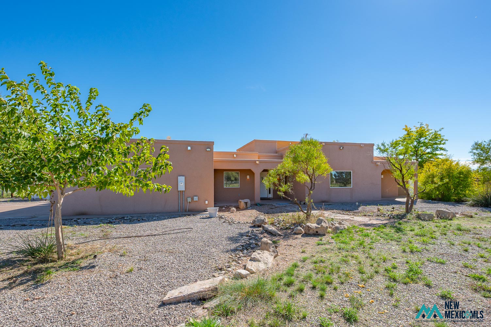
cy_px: 179
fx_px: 238
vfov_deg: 68.7
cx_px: 255
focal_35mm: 17
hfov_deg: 91.7
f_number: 8
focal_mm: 14
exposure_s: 1/800
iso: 250
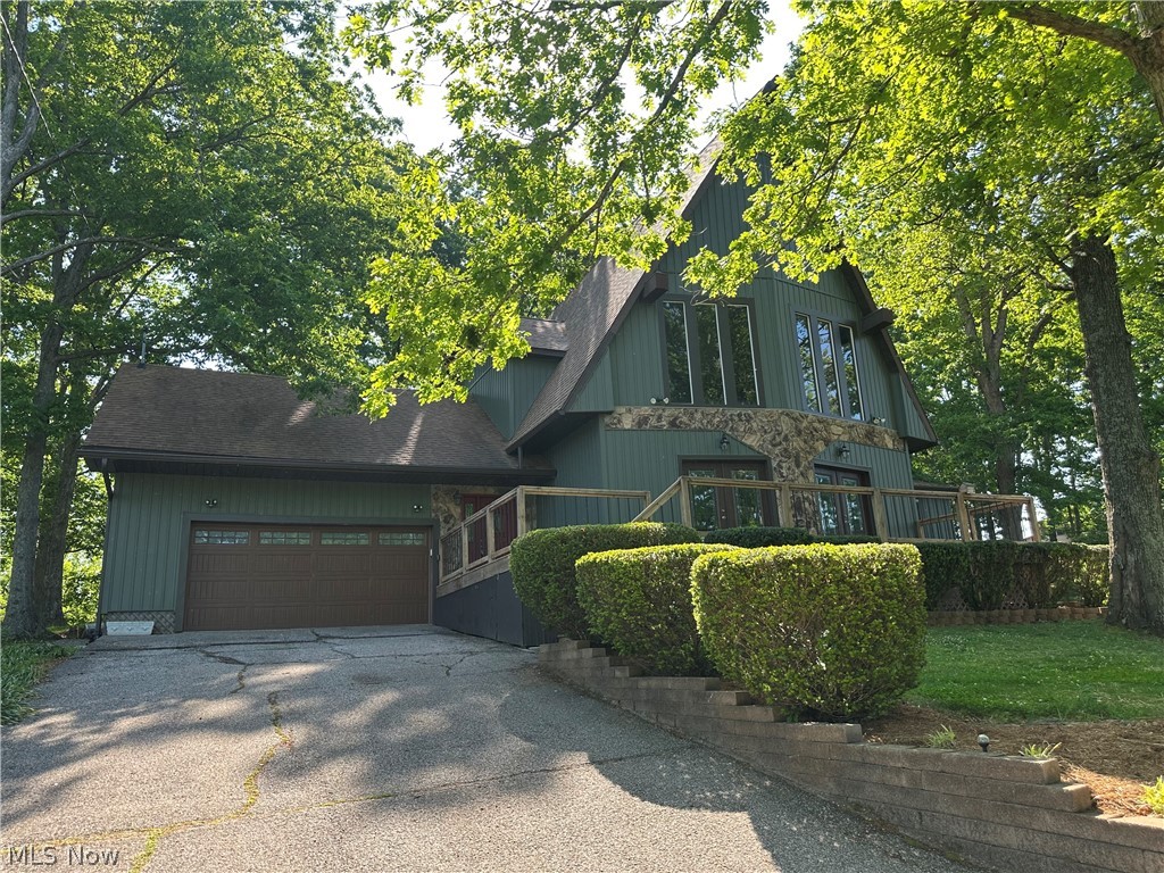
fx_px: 807
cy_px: 436
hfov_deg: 71.6
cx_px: 582
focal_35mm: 24
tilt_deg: +14.7
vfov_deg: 56.8
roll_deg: +3.4
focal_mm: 6.86
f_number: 1.78
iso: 80
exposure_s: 1/604
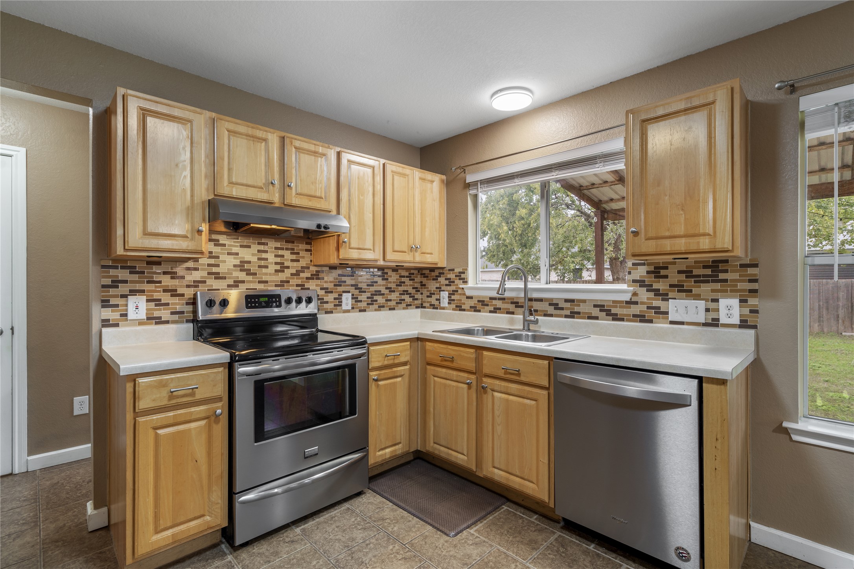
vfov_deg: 73.7
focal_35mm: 16
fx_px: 380
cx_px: 427
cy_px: 284
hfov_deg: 96.7
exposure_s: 1/2
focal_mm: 16
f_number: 8
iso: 500
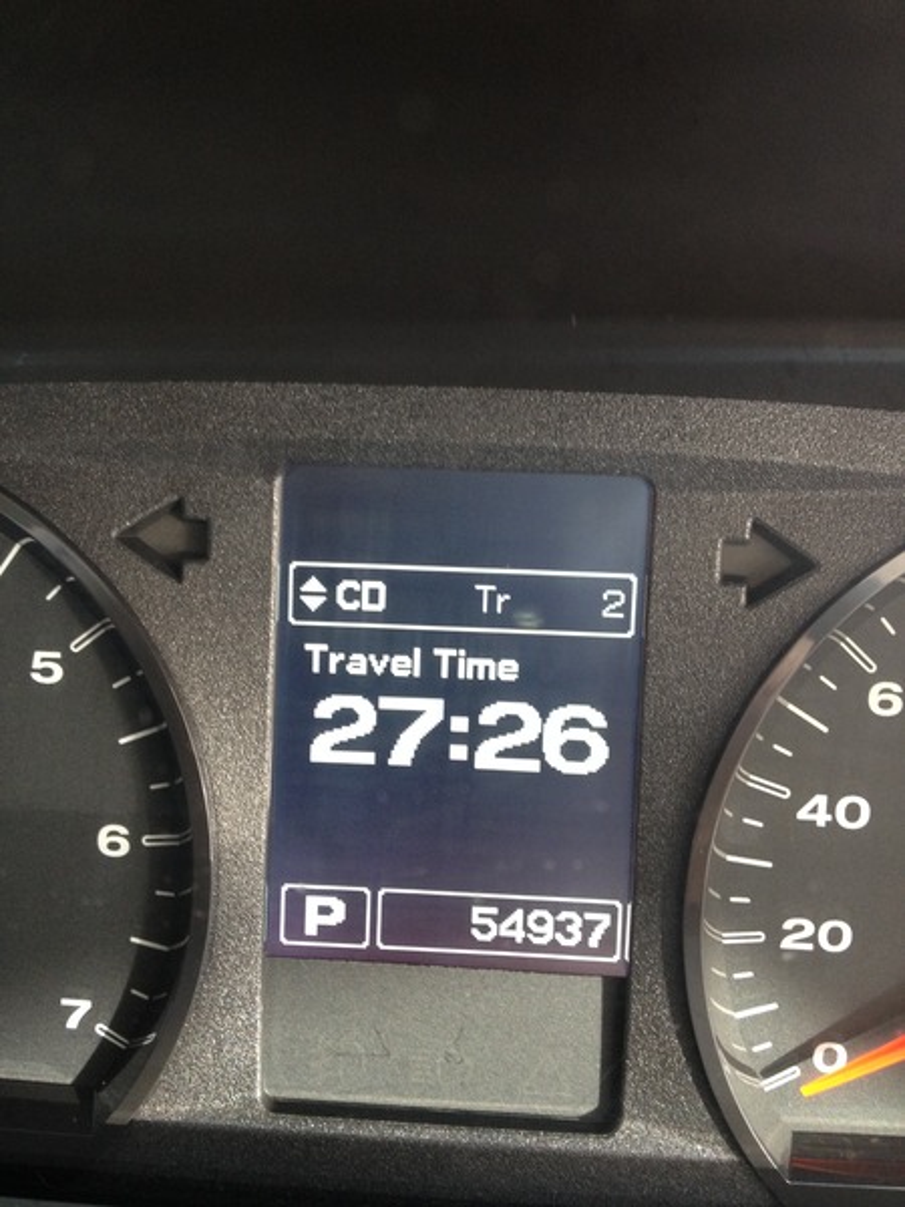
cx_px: 452
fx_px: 1220
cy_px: 604
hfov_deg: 40.7
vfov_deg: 52.6
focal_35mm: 35
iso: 125
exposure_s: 1/20
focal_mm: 4.28
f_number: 2.4
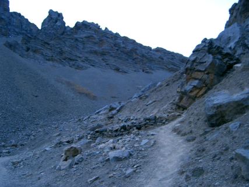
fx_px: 280
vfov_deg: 36.8
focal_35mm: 39
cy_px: 94
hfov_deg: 47.9
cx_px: 124
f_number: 2.8
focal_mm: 8
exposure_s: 1/10
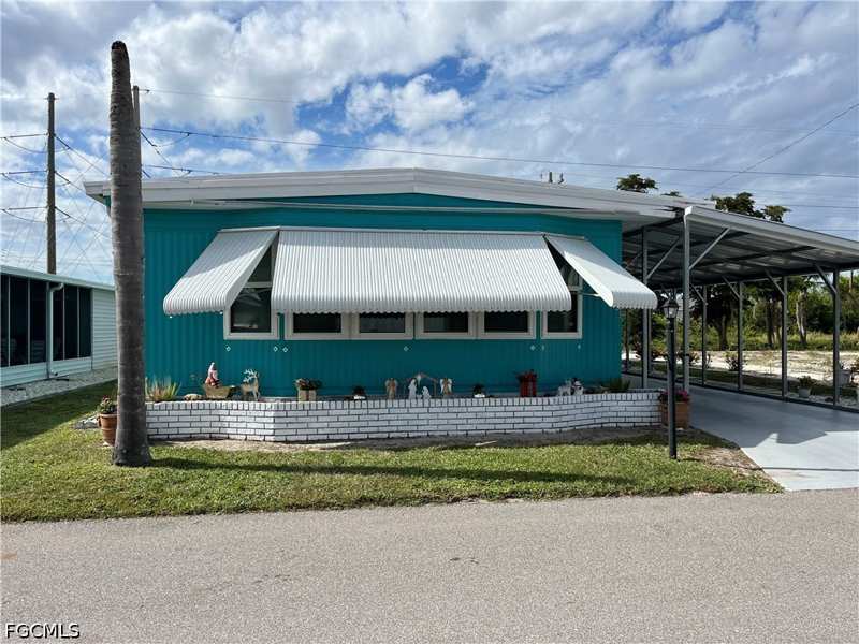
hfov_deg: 67.3
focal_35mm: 26
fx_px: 645
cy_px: 322
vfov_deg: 53.1
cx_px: 430
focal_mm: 5.1
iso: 50
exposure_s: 1/5848
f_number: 1.6
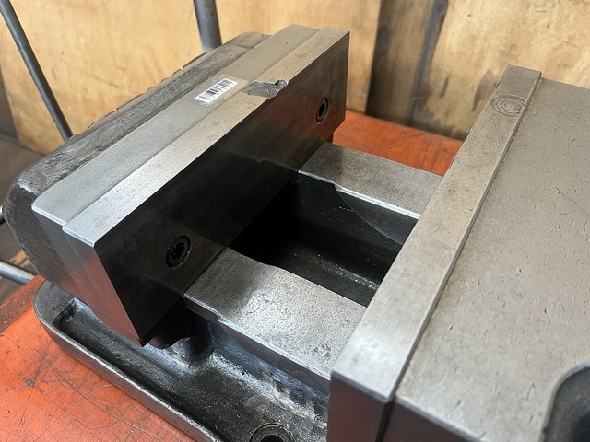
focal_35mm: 26
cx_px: 295
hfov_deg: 67.3
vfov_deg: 53.1
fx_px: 443
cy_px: 221
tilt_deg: -45.5
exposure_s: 1/60
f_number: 1.6
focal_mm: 5.1
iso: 160
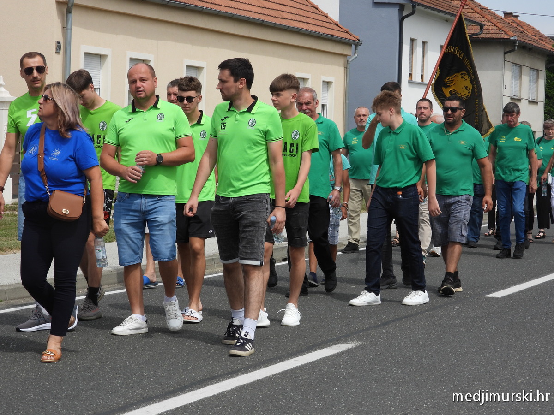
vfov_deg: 15.2
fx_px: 1552
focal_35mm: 97
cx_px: 277
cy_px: 208
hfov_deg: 20.2
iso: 100
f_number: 3.5
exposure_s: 1/1000
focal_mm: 17.5
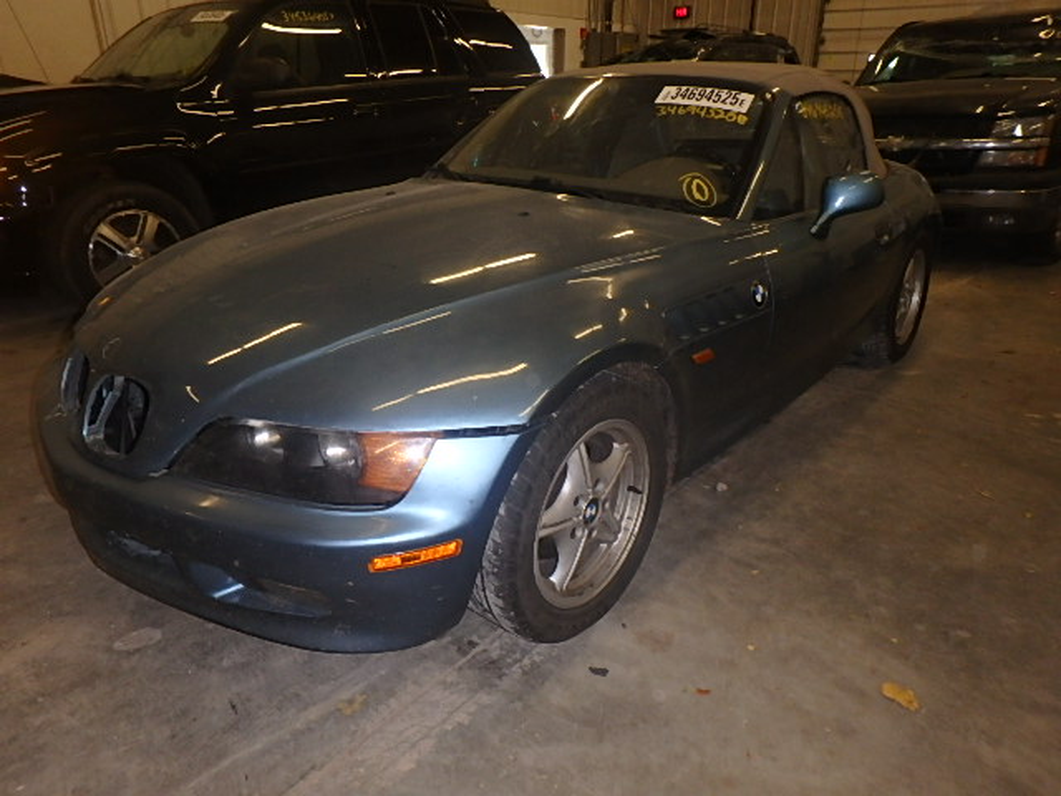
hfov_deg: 71.6
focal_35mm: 24
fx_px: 736
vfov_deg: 56.8
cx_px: 530
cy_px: 398
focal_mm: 4.2
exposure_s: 1/30
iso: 400
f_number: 3.9
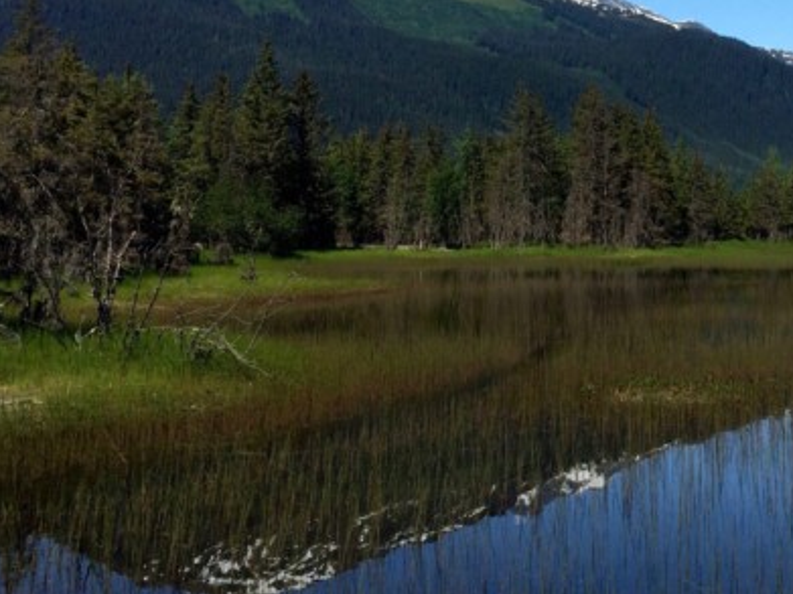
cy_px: 150
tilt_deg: +2.4
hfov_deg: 34.8
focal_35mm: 53
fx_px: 1214
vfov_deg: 27.1
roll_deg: +0.4
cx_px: 656
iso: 32
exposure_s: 1/2933
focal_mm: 4.15
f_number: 2.2
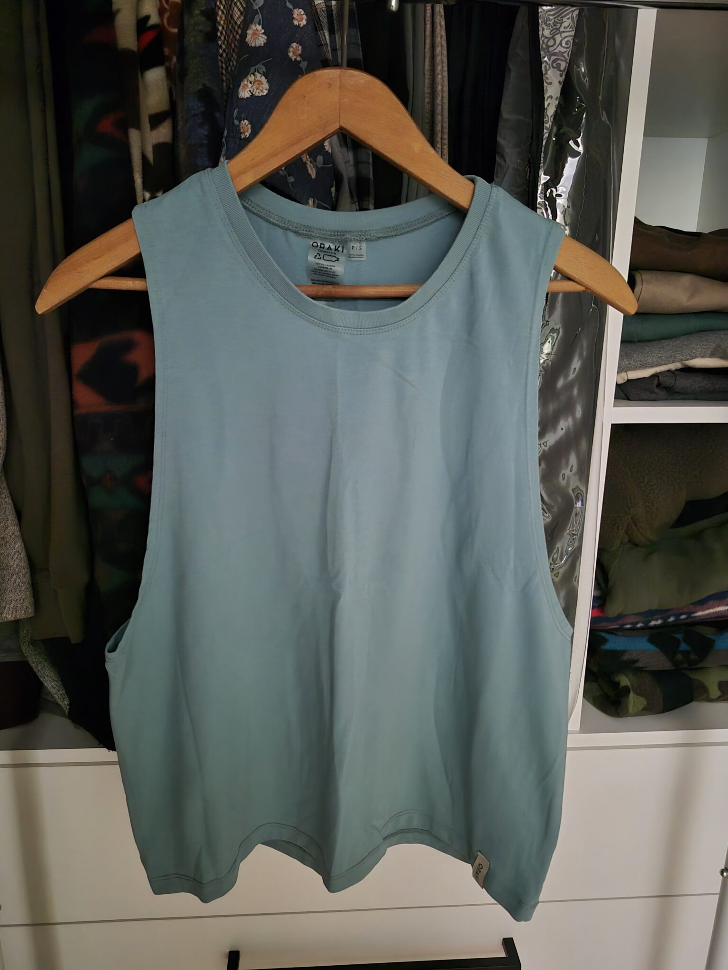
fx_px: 645
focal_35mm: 23
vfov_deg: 73.9
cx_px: 364
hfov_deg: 58.9
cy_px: 485
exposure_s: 1/40
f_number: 1.8
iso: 2500
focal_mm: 5.4
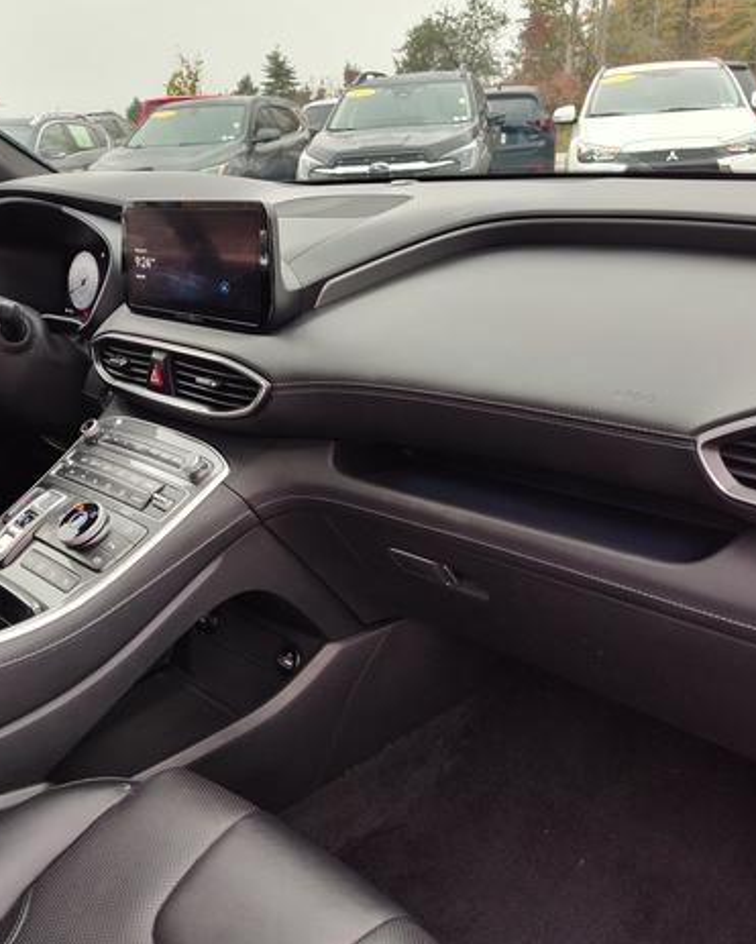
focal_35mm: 31
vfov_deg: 57.1
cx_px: 326
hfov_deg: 47.0
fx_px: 866
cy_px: 471
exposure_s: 1/120
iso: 182
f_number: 1.88
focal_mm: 5.56
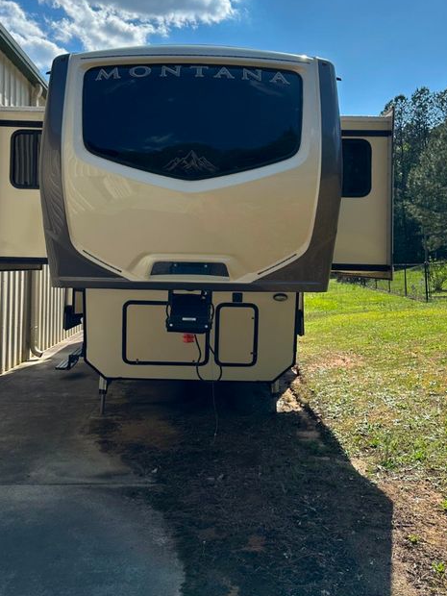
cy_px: 229
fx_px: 568
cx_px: 199
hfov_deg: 42.9
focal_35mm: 33
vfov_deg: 54.8
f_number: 1.78
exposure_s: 1/6211
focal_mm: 6.86
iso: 80
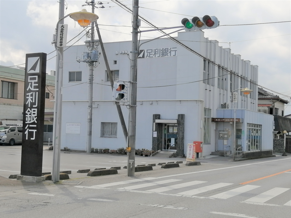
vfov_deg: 29.1
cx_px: 146
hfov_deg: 38.2
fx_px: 420
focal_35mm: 50
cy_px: 109
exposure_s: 1/2415
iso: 50
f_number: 1.8
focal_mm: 3.62
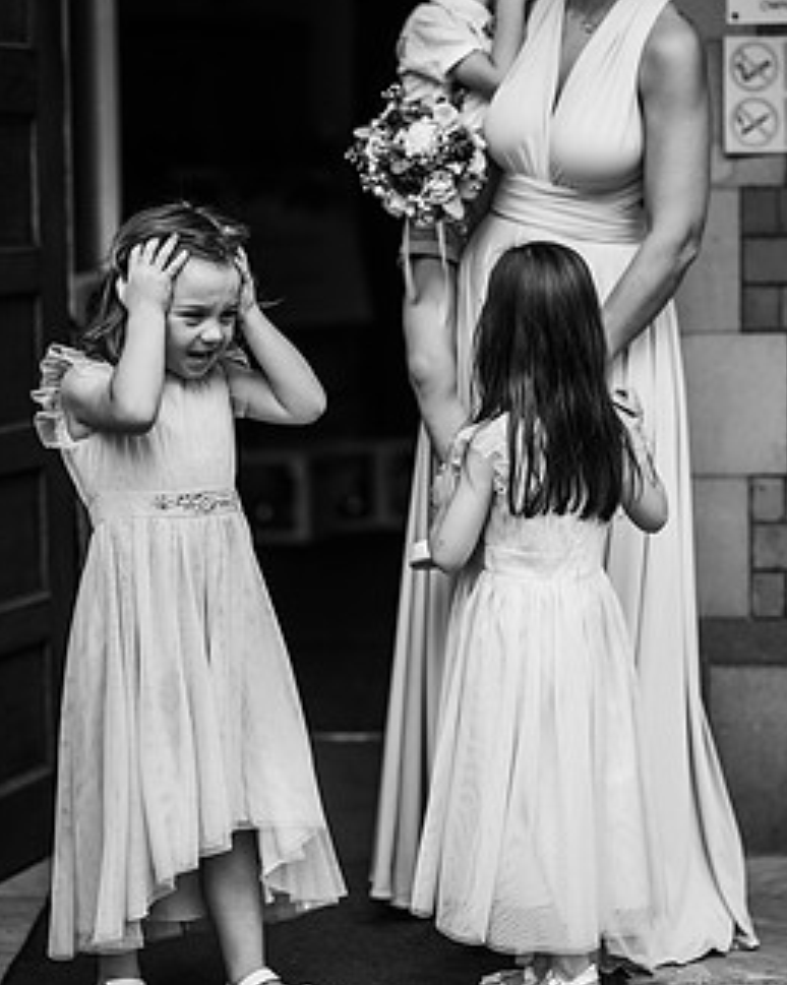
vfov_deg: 17.3
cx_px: 438
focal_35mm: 111
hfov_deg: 13.9
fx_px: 3235
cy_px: 445
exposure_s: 1/1000
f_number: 2.2
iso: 100
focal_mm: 85
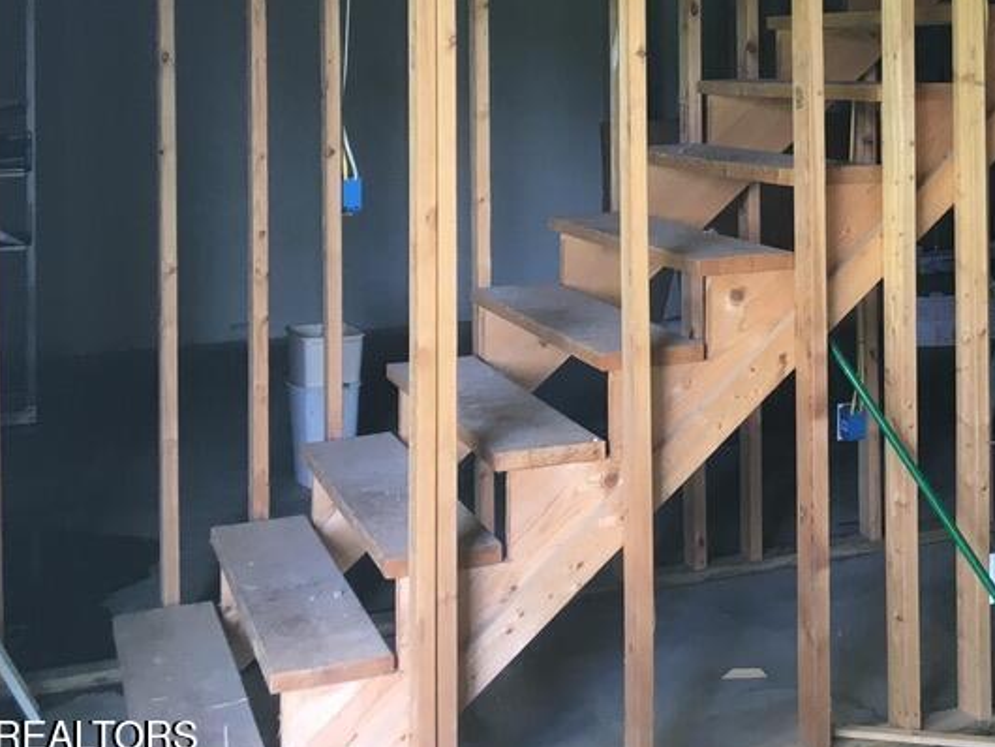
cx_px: 854
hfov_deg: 32.9
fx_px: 1610
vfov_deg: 25.4
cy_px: 81
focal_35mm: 56
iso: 32
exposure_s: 1/30
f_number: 2.2
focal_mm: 4.15
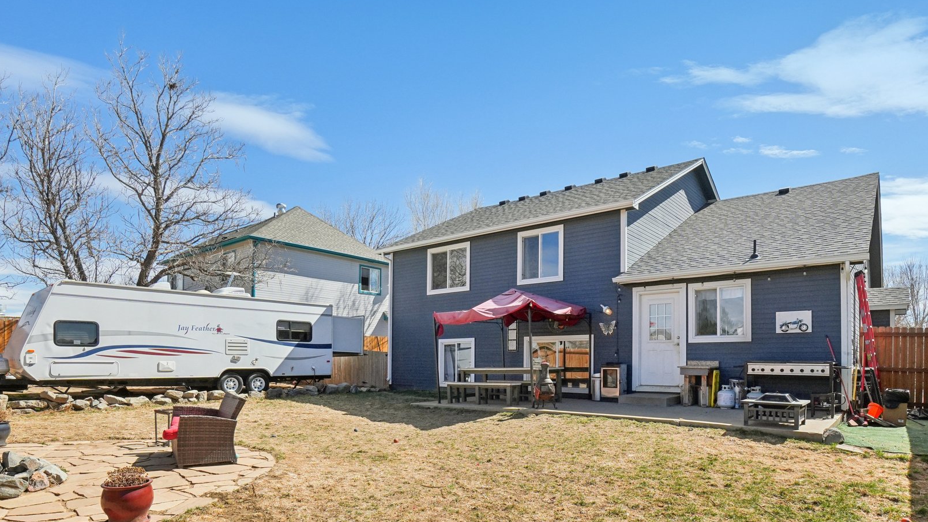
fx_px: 492
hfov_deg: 86.5
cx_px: 494
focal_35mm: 20
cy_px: 373
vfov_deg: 54.0
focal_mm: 10
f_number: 8
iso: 400
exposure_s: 1/1600
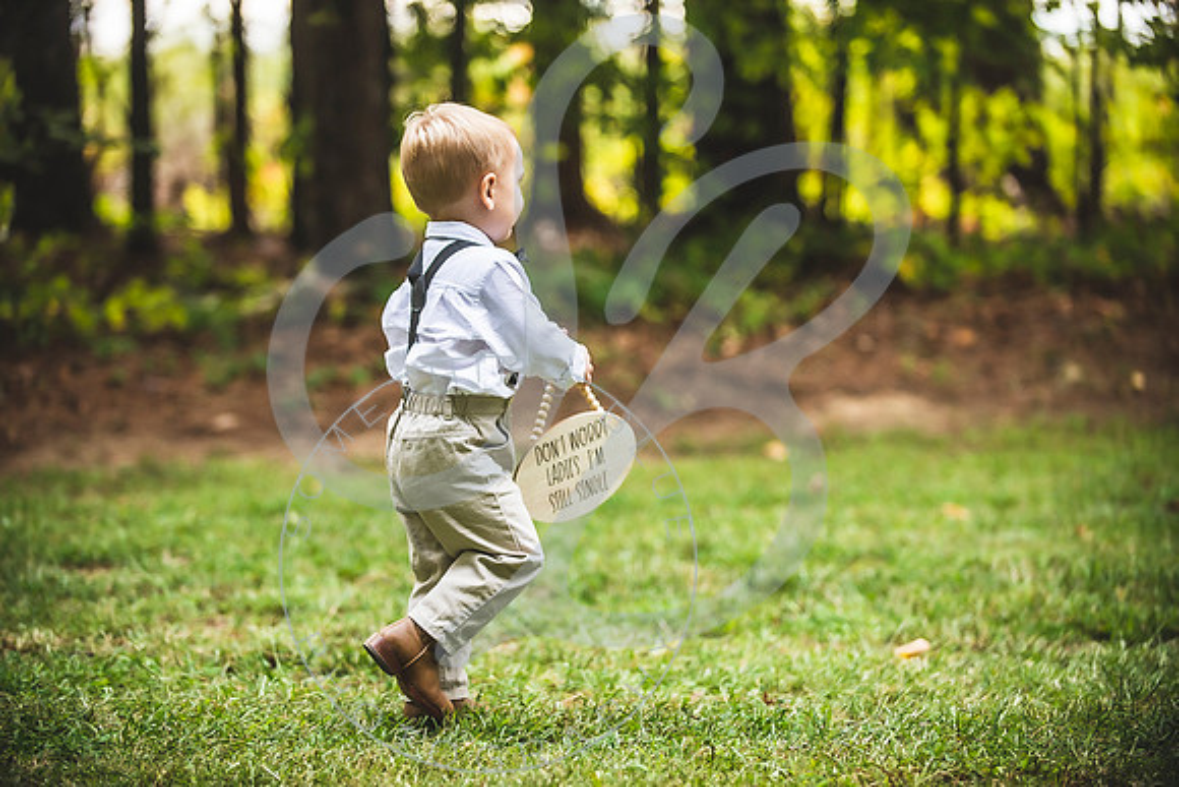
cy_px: 394
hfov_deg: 19.5
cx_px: 590
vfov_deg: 13.0
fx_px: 3439
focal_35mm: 105
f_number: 2.8
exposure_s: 1/640
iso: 500
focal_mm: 105
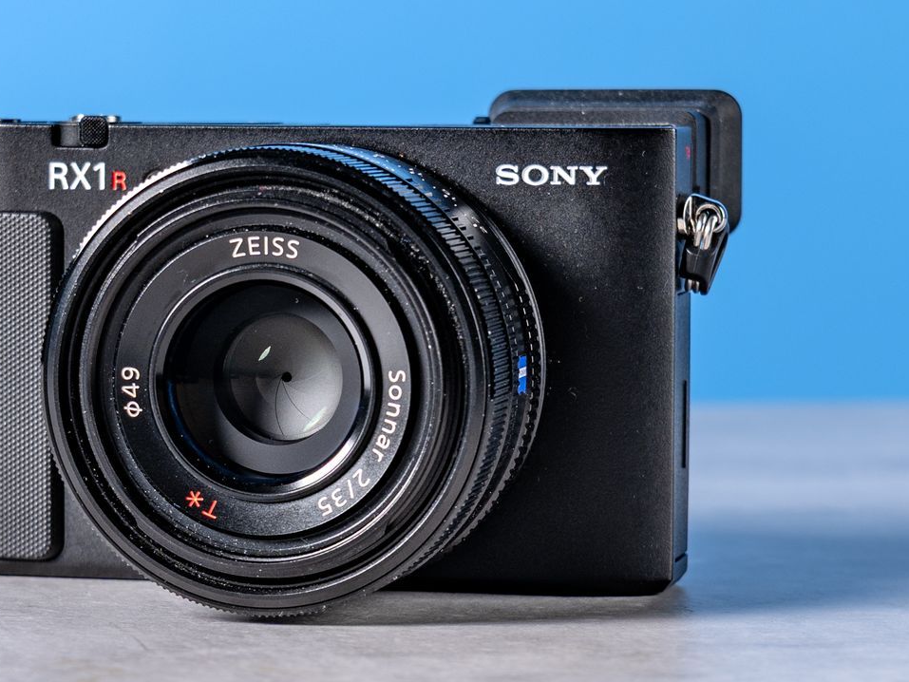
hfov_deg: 12.3
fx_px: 4228
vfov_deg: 9.2
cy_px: 307
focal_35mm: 161
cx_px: 374
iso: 200
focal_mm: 60
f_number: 7.1
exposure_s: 1/30
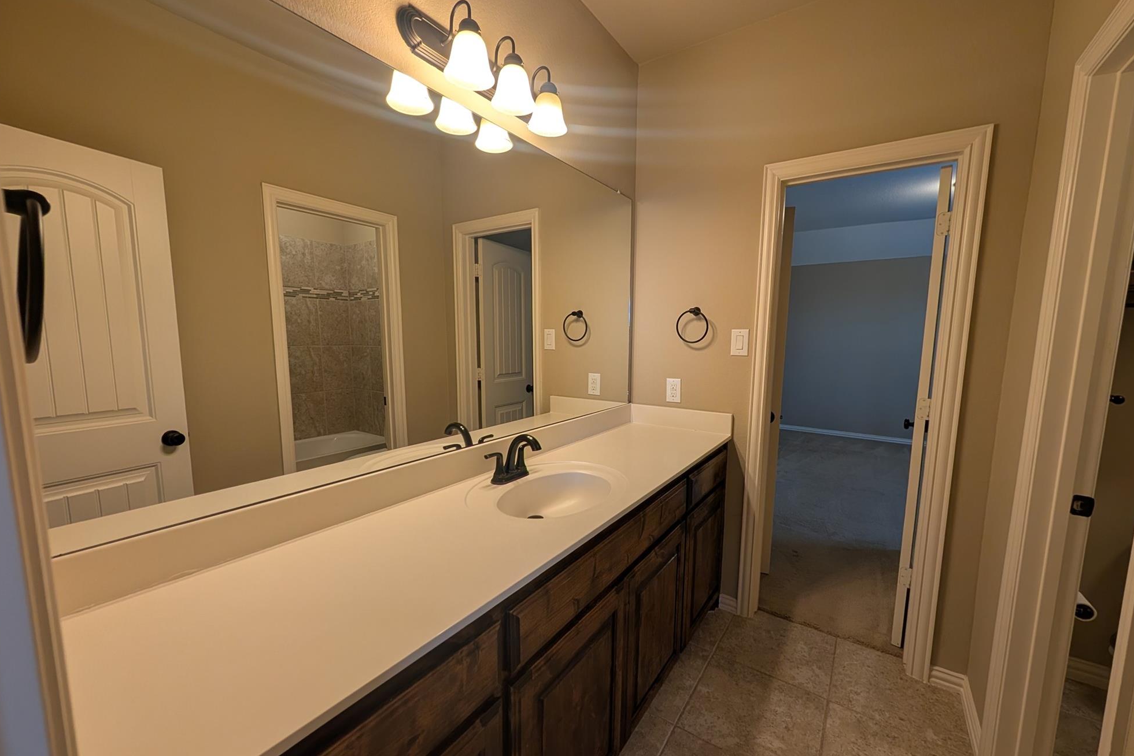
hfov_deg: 108.3
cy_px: 387
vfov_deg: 85.4
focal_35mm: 13
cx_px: 582
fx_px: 410
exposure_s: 1/120
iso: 78
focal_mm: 2.02
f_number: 1.7
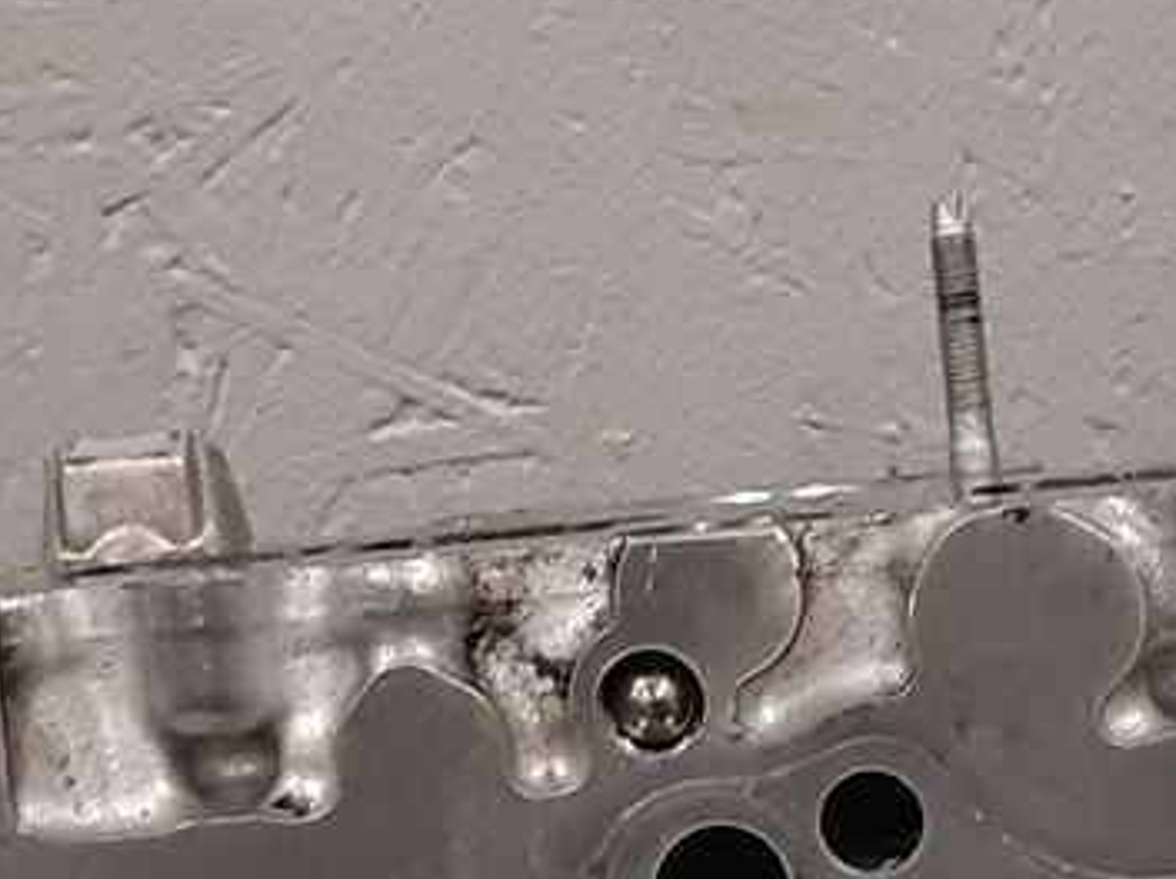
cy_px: 989
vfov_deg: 9.7
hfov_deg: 13.0
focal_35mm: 151
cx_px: 1003
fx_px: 5125
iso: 125
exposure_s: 1/50
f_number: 1.7
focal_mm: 3.93
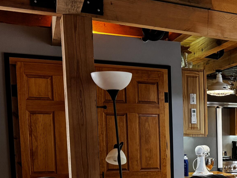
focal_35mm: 62
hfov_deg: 28.0
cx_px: 271
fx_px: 425
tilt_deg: -7.1
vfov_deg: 22.7
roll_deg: -0.2
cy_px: 179
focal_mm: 6.76
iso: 250
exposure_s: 1/60
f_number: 1.78
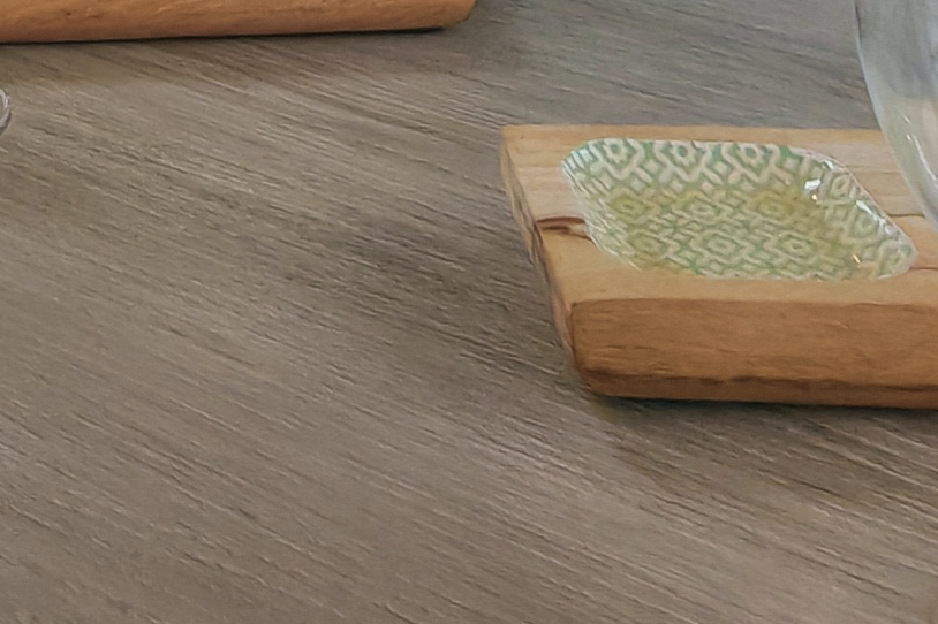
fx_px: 1745
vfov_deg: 13.8
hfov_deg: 28.0
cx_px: -36
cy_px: -913
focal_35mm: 67
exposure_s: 1/260
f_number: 2
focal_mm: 1.82
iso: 50
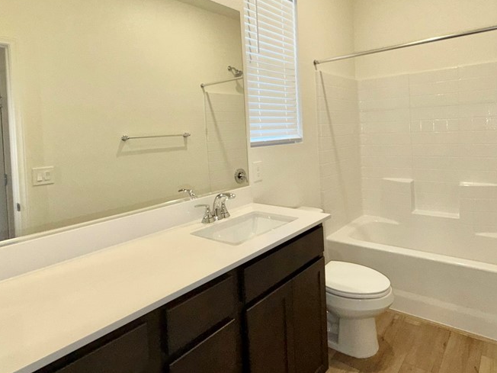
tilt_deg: -2.6
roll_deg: +2.7
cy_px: 137
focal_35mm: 22
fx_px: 316
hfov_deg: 75.5
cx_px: 300
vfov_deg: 60.2
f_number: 2.2
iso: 100
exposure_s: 1/120
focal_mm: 2.22
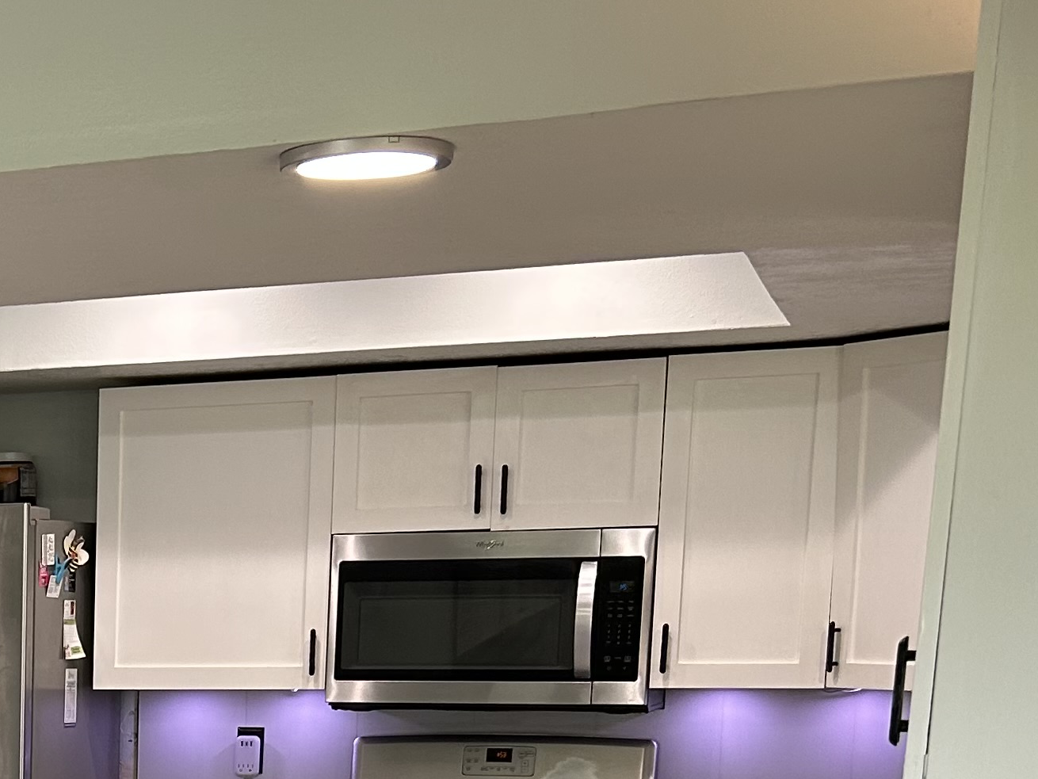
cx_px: -265
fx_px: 2399
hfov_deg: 22.2
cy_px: 1046
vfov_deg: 17.2
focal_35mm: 80
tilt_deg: -10.3
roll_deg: +0.4
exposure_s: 1/120
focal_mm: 5.7
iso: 80
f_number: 1.5
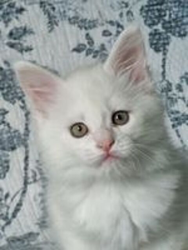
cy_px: 125
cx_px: 94
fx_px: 782
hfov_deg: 13.7
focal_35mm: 108
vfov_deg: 18.2
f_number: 1.9
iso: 658
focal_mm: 6.12
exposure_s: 1/100
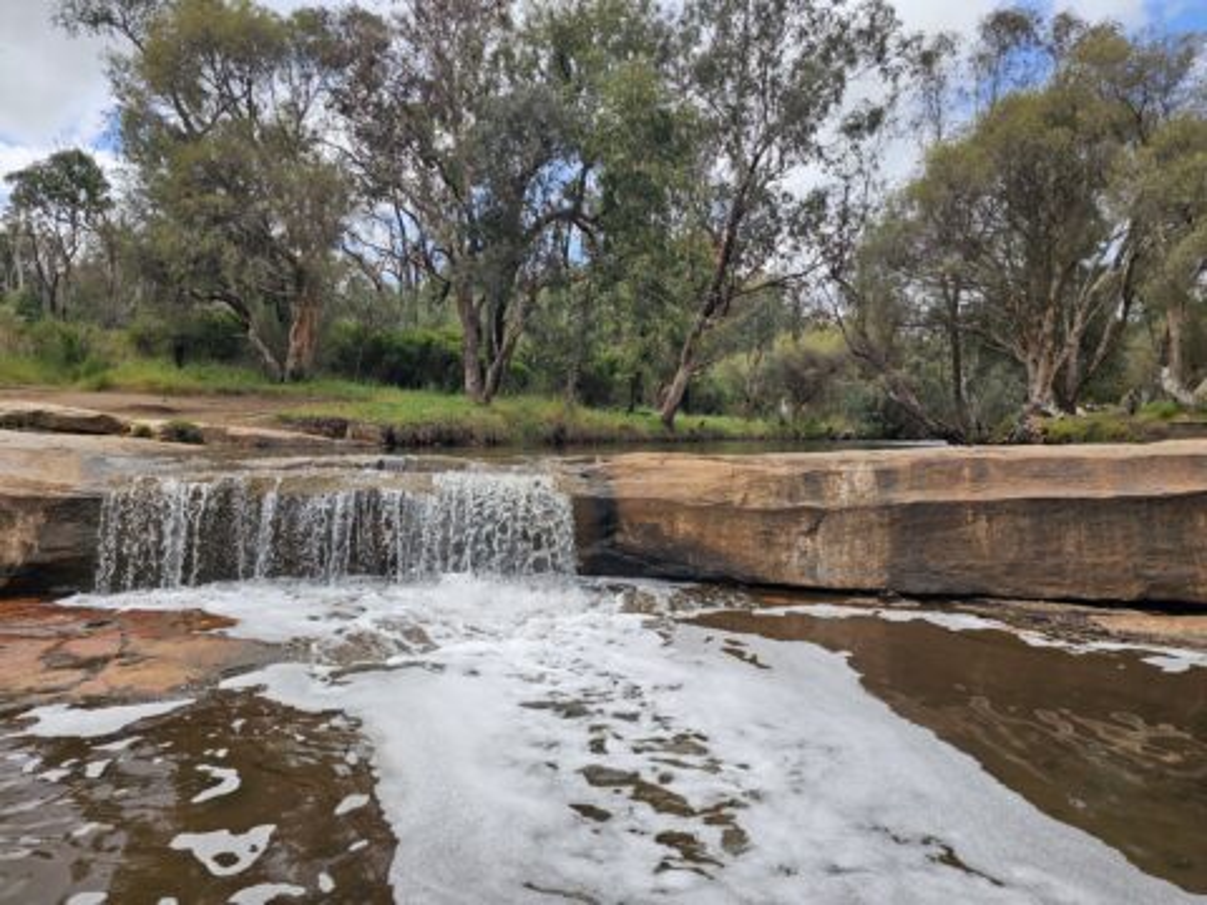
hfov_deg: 73.9
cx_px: 604
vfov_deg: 58.9
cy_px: 452
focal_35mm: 23
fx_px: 802
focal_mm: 6.3
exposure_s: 1/547
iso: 10
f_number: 1.7
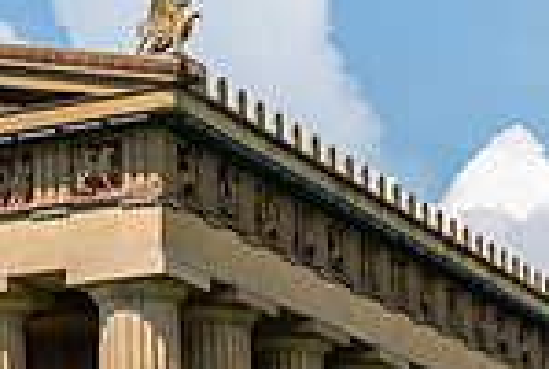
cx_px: -55
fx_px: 2307
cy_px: 445
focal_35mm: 151
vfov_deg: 9.0
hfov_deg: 13.3
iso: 64
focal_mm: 38
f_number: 8
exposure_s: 1/160
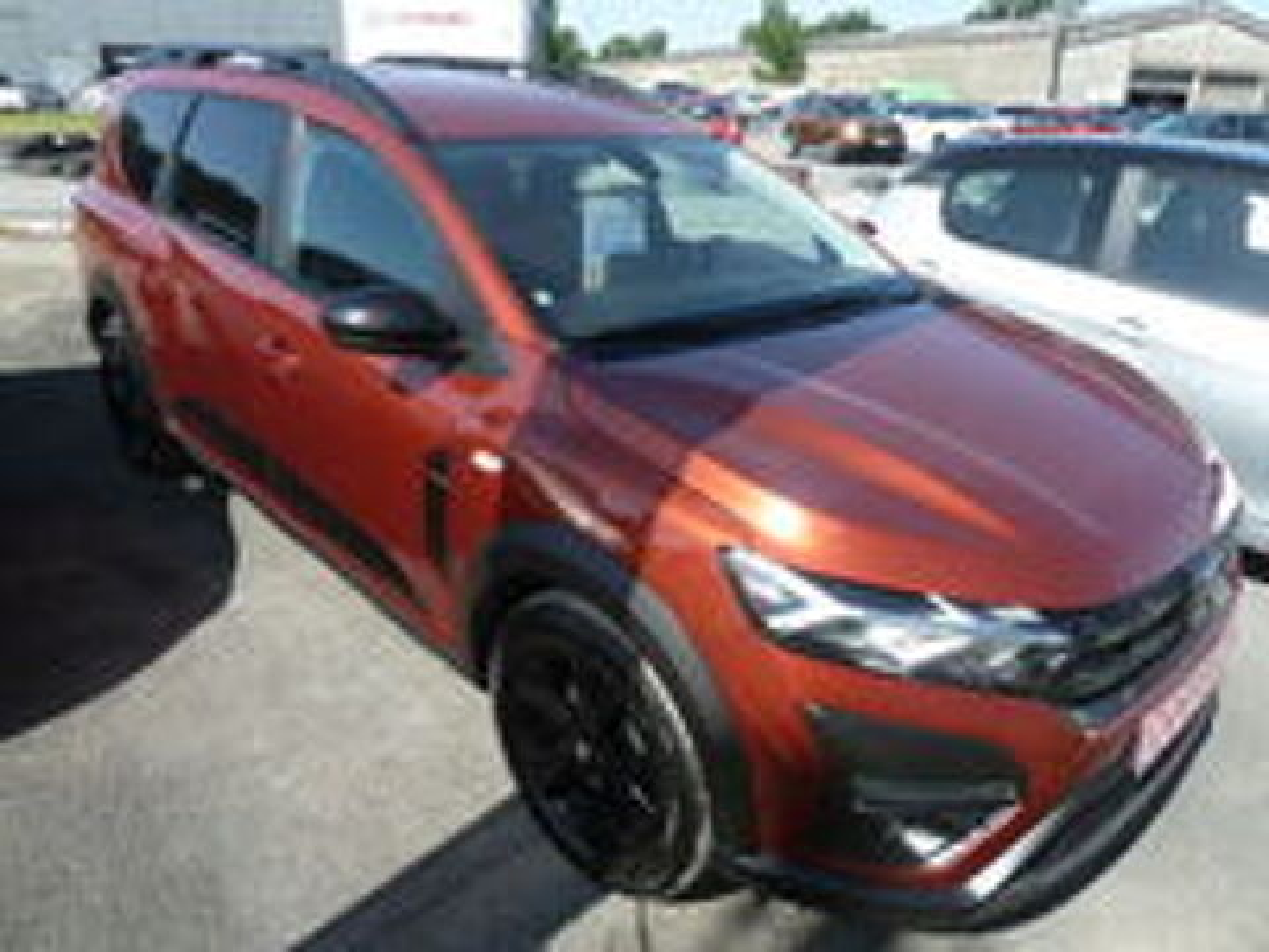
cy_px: 476
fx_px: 916
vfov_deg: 54.9
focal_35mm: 25
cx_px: 634
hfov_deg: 69.4
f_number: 4
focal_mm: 4.1
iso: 80
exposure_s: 1/320
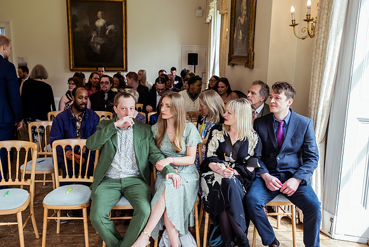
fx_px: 366
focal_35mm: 36
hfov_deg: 53.6
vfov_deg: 37.2
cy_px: 124
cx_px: 184
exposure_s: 1/500
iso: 1100
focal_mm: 35
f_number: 4.5
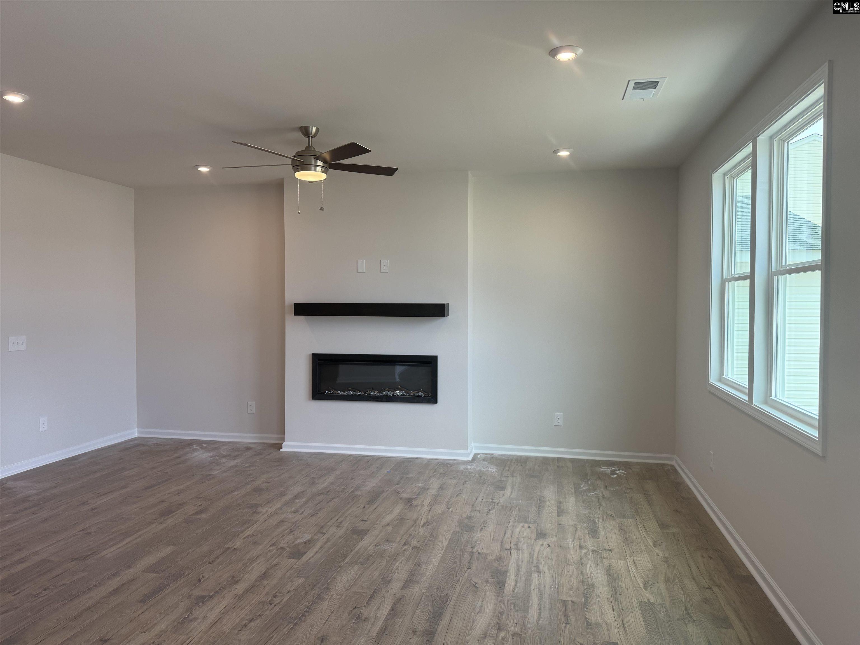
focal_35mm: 24
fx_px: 596
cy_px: 322
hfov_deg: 71.6
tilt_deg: -0.8
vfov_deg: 56.8
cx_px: 430
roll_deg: -1.1
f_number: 1.78
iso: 100
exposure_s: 1/379
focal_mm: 6.76
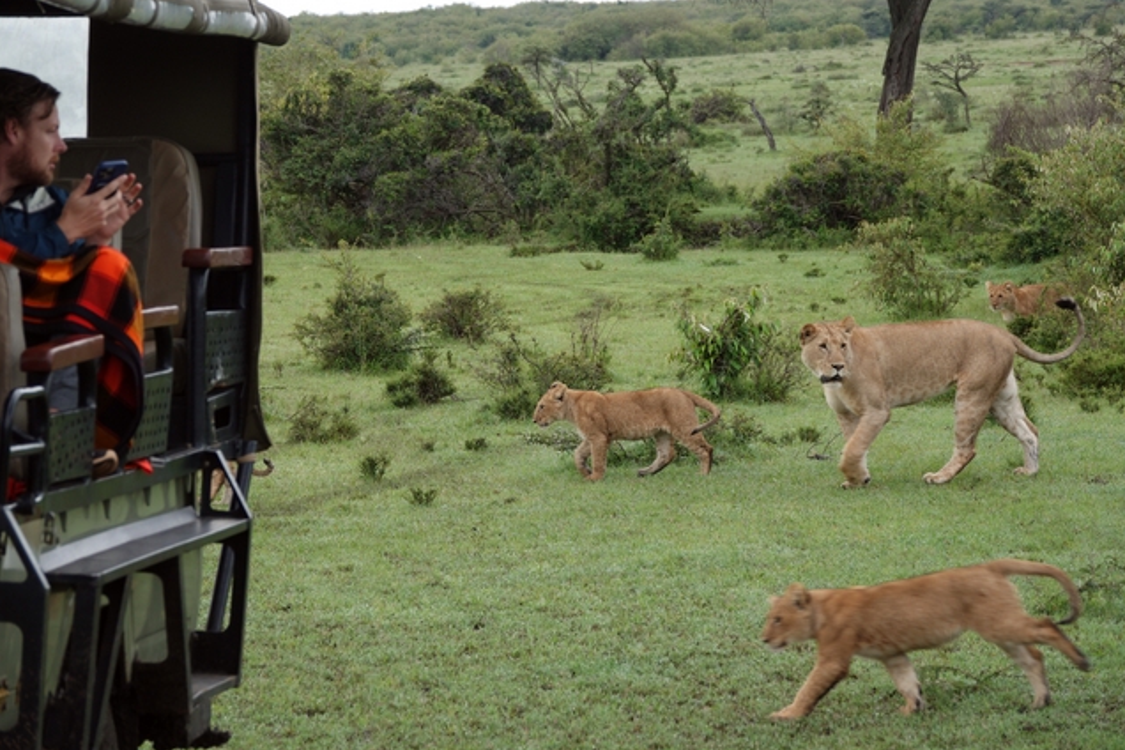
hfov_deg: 13.7
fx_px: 4687
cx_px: 564
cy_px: 376
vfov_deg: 9.1
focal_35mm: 150
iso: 125
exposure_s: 1/125
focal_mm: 54.57
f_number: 4
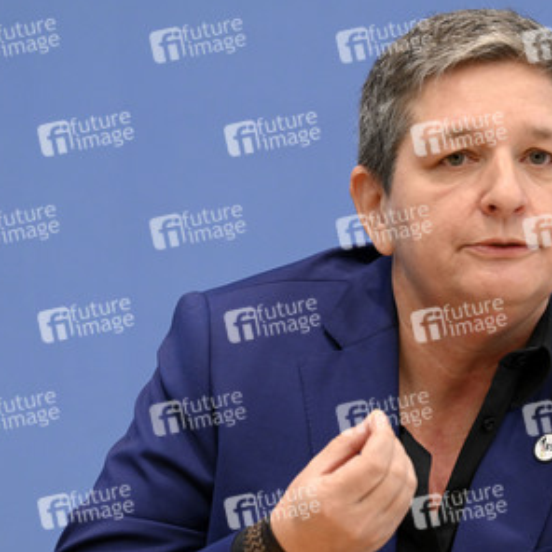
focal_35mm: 168
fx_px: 3031
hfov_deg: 10.4
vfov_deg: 10.4
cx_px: 409
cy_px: 274
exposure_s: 1/640
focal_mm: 130
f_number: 5
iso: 4000
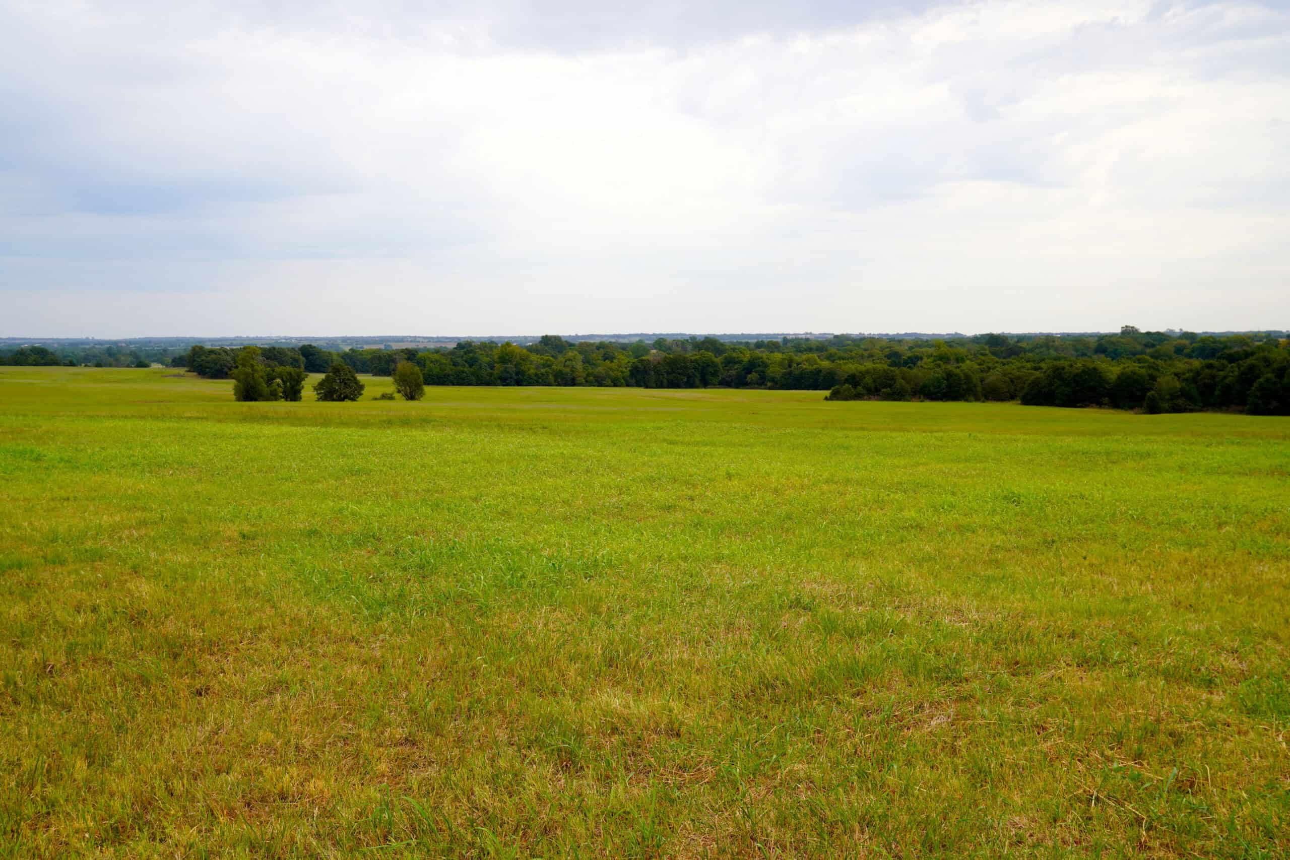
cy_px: 430
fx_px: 1397
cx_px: 645
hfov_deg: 49.6
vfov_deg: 34.2
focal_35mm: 39
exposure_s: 1/125
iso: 100
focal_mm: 26
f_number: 8
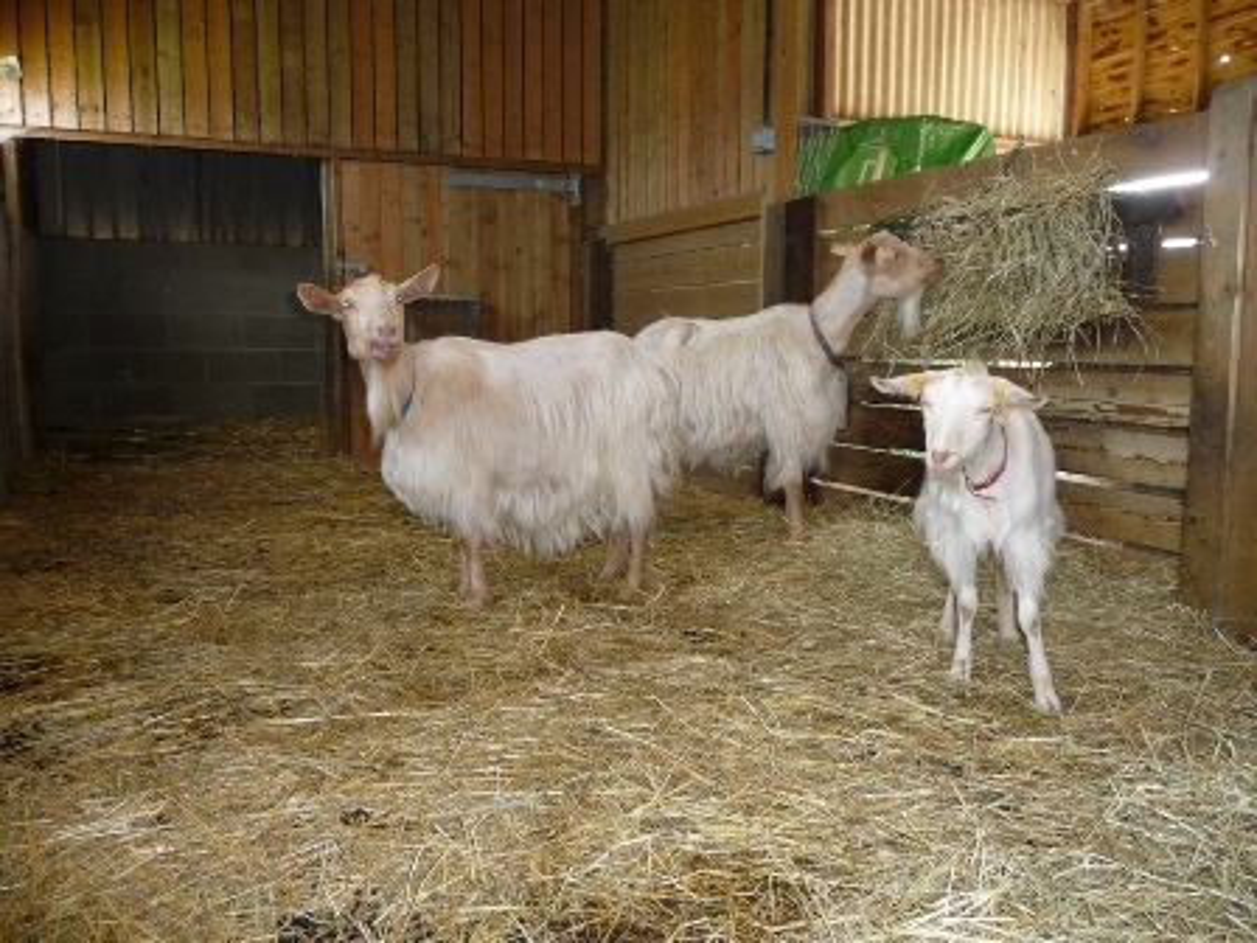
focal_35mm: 28
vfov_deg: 49.7
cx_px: 628
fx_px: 1017
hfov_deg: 63.4
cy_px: 472
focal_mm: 4.7
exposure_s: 1/30
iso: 160
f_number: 3.3
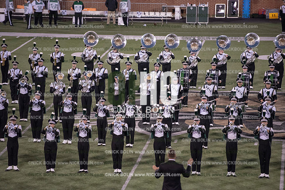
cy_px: 95
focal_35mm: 200
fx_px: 1584
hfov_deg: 10.3
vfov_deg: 6.9
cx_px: 142
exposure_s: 1/1250
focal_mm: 200
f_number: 3.2
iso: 5000
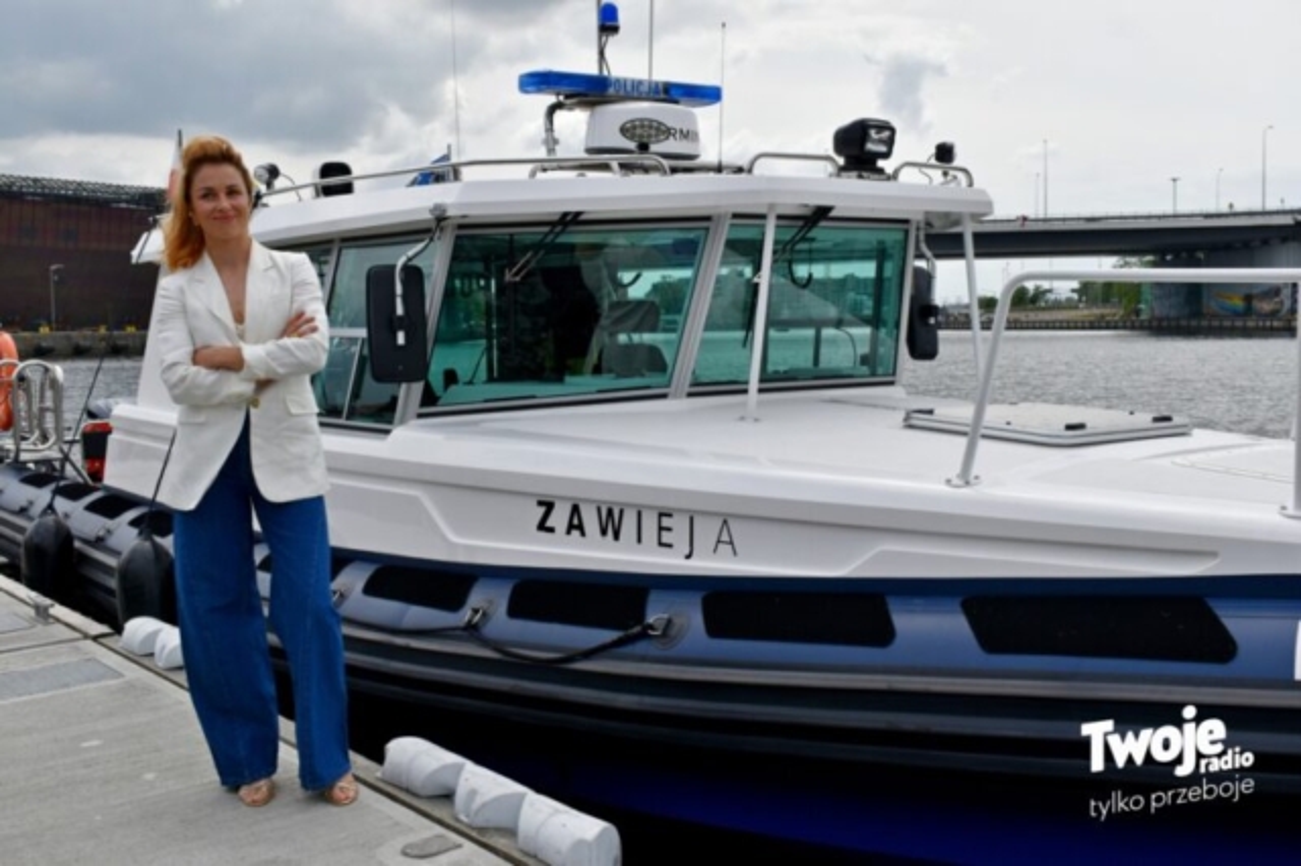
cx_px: 650
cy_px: 433
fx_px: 1409
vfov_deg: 34.2
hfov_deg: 49.6
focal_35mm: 39
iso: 360
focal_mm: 26
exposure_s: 1/2000
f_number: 8
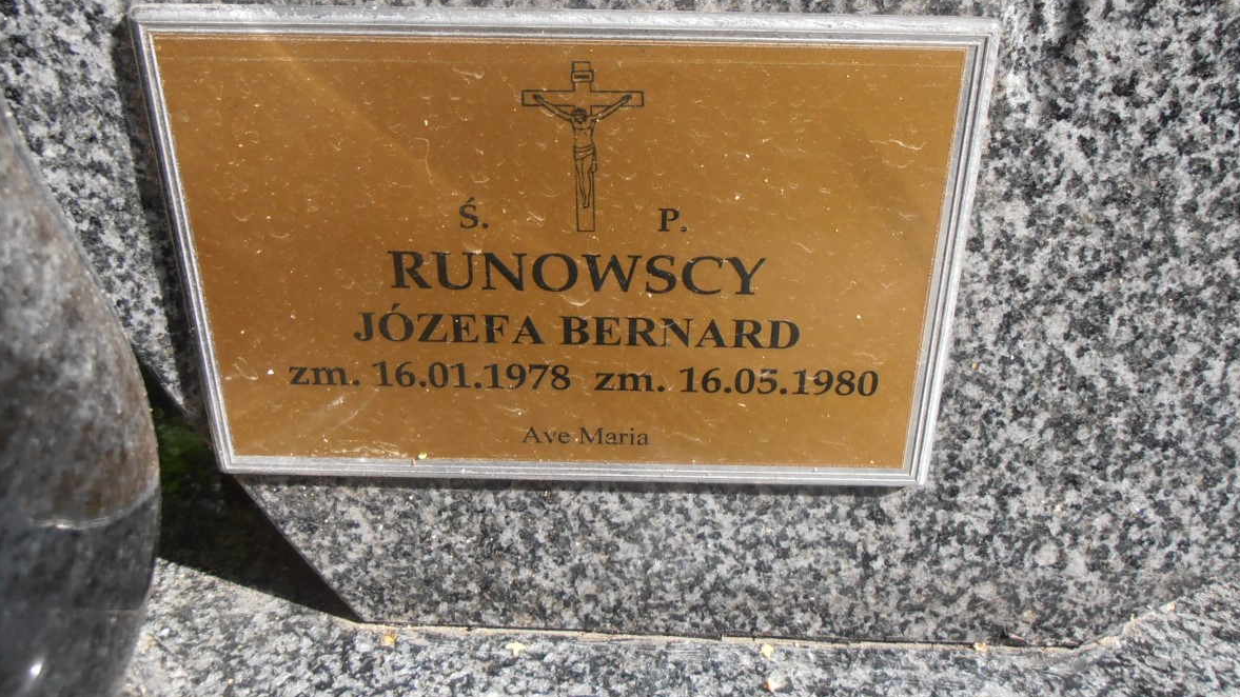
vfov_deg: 35.9
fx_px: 1052
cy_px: 185
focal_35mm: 32
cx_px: 636
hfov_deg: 61.0
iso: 80
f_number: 3
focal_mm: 4.2
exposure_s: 1/320
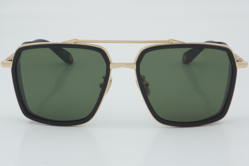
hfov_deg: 24.6
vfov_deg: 16.6
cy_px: 83
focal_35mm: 82
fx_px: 571
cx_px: 124
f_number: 32
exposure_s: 1/3
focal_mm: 55
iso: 100
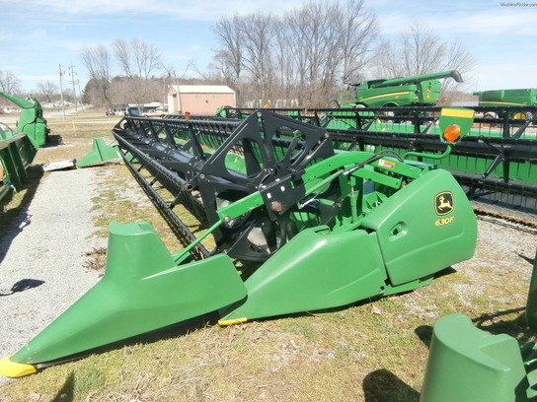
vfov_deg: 56.8
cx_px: 268
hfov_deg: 71.6
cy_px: 201
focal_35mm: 24
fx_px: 372
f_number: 3
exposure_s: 1/1000
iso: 100
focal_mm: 4.2
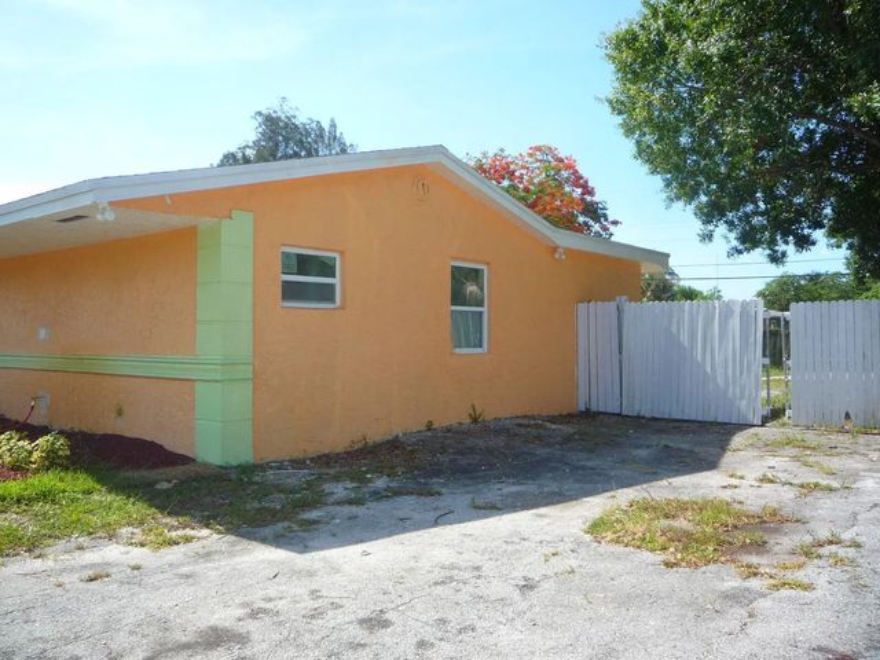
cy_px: 330
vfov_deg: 46.8
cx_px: 440
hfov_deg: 60.0
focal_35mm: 30
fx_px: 763
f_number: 4
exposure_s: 1/400
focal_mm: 5.2
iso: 100
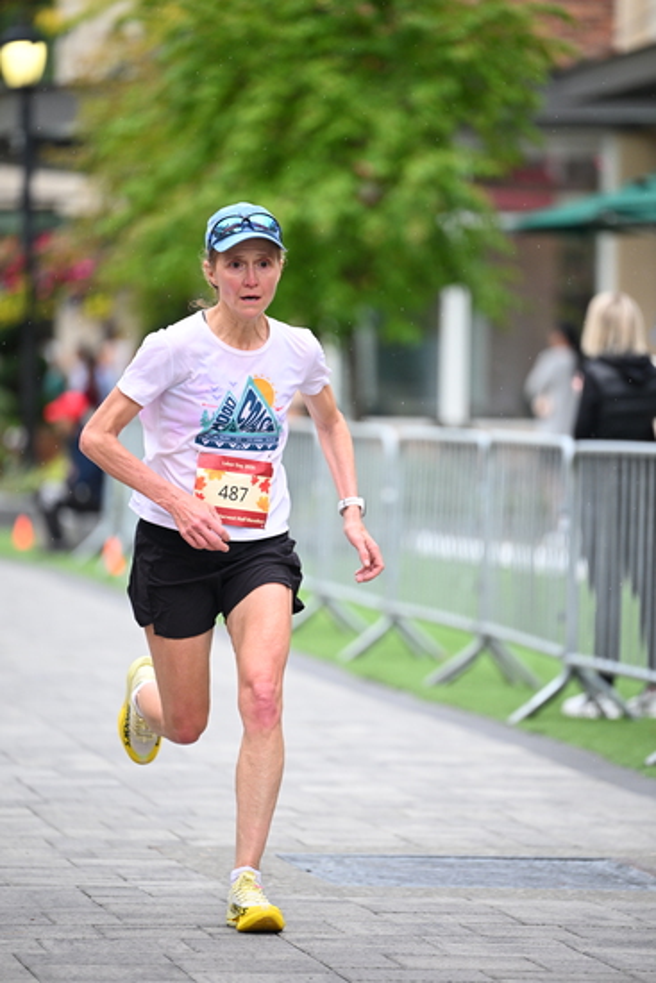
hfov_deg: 6.9
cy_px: 492
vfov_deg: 10.3
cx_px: 328
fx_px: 5463
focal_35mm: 200
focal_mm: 200
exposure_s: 1/1250
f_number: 2.8
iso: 1250
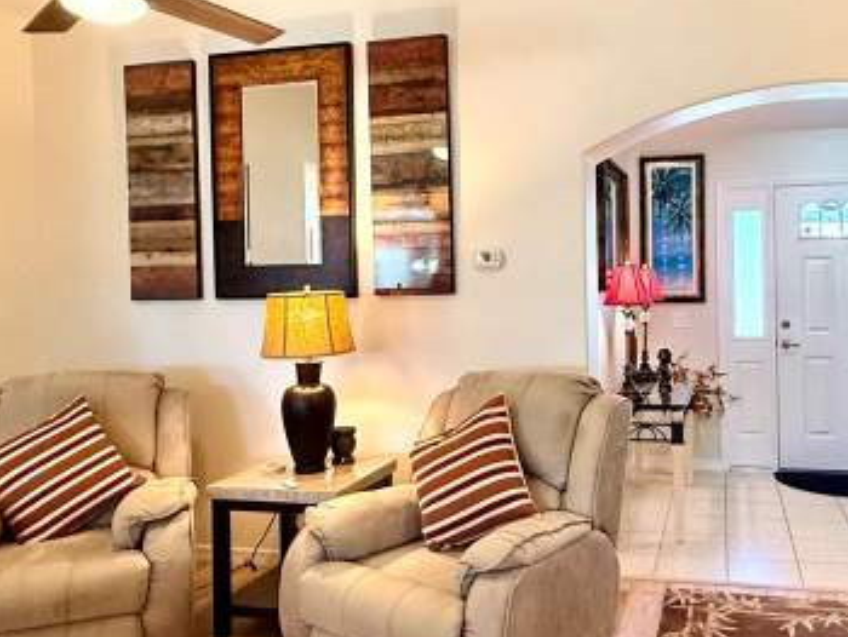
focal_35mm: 32
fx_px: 784
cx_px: 557
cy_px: 288
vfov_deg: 44.2
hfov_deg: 55.7
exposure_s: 1/120
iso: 640
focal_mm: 2.22
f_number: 2.2
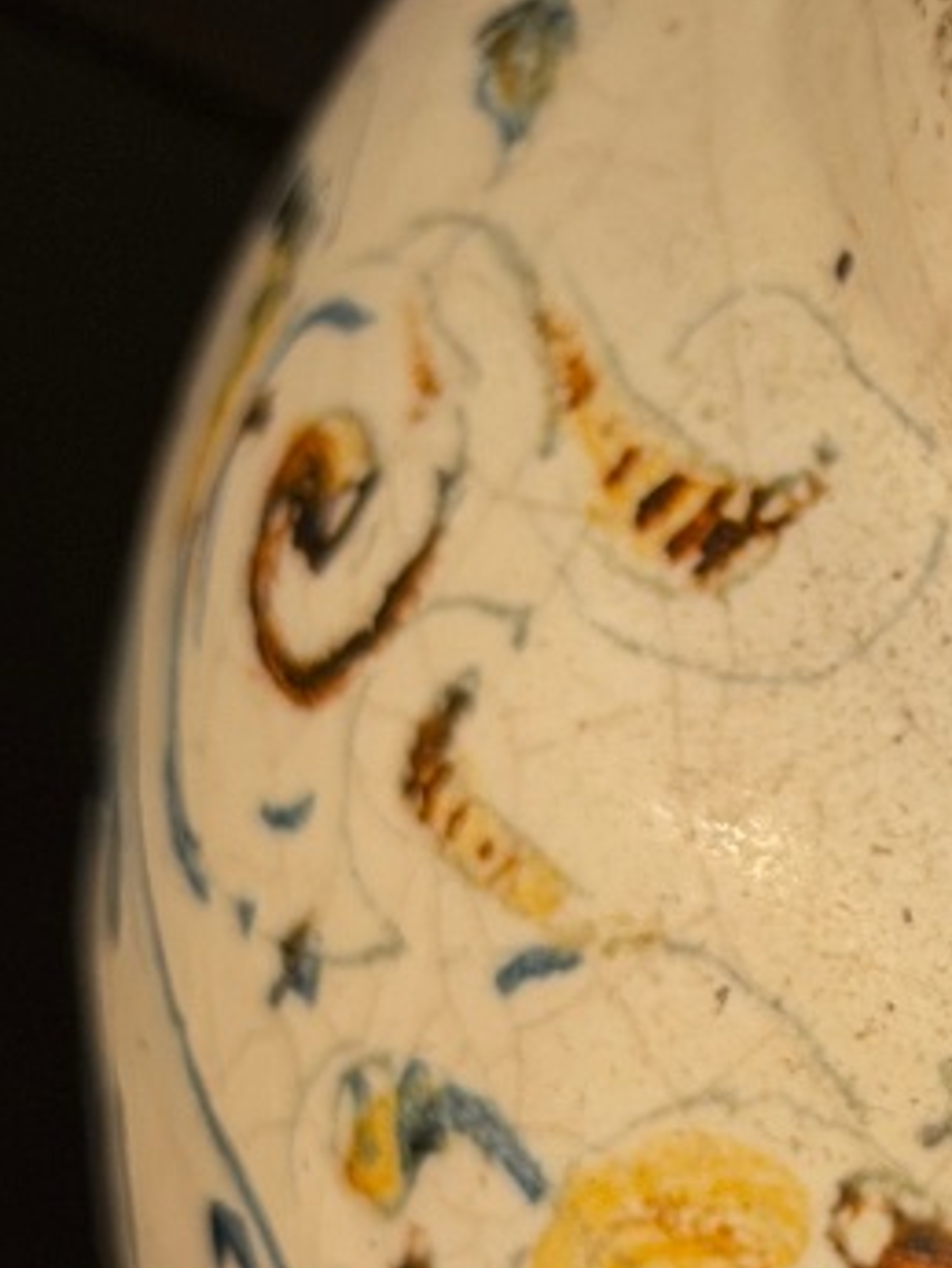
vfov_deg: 11.8
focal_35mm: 167
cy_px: 941
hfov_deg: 8.7
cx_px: 1298
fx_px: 6120
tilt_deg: -49.8
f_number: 1.78
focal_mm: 6.76
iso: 100
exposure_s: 1/50
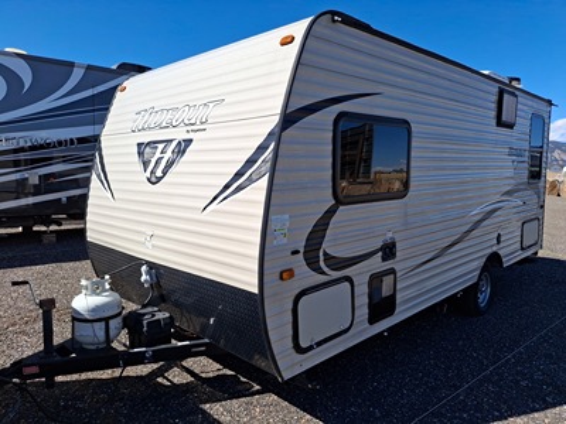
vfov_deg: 54.9
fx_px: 409
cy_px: 212
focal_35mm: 25
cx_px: 283
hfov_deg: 69.4
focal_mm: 4.69
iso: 25
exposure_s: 1/2375
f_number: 1.8
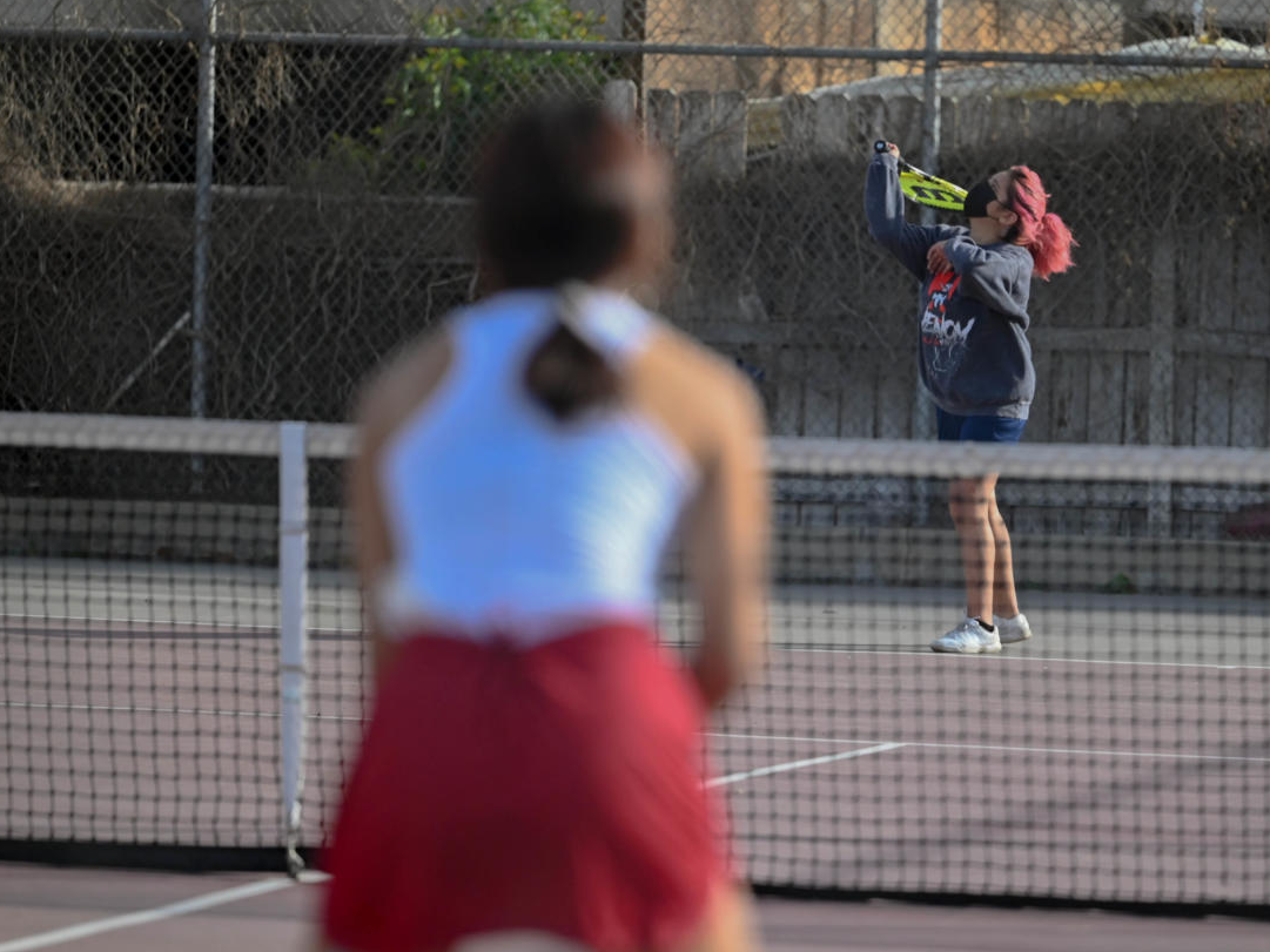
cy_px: 480
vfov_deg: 5.6
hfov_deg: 7.4
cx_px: 858
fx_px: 9797
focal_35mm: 267
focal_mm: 200
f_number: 3.2
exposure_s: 1/4000
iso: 640
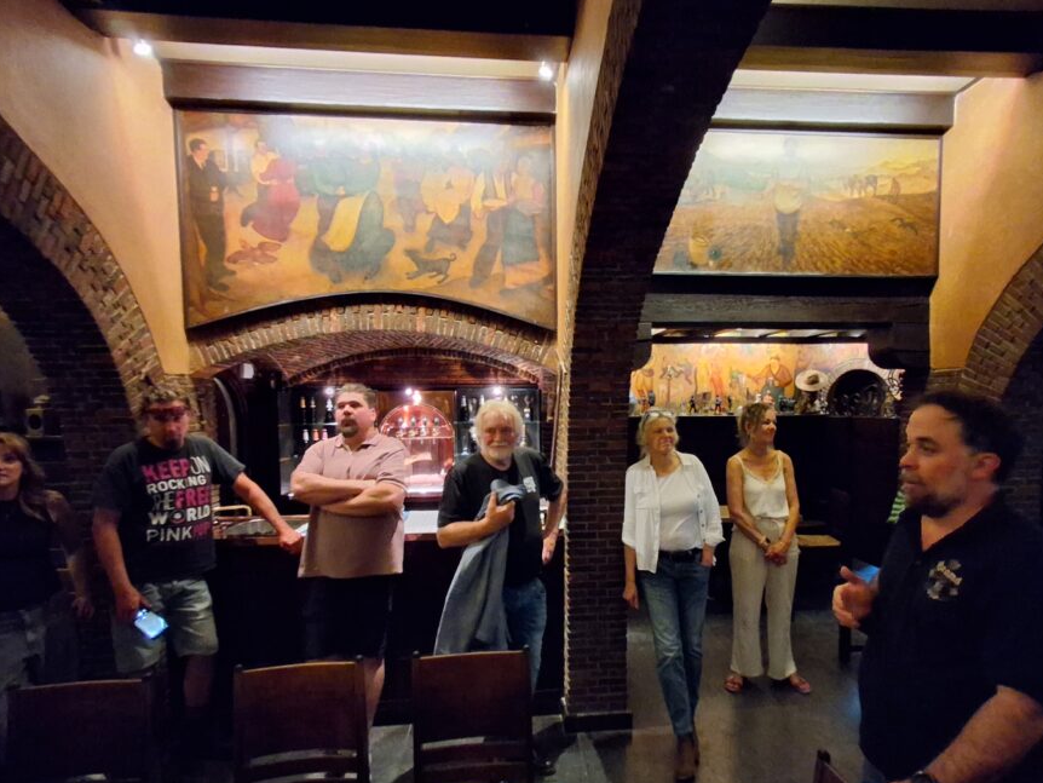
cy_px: 445
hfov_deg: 84.5
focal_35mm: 19
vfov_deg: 68.4
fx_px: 573
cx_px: 558
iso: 800
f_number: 2.2
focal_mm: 1.64
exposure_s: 1/17
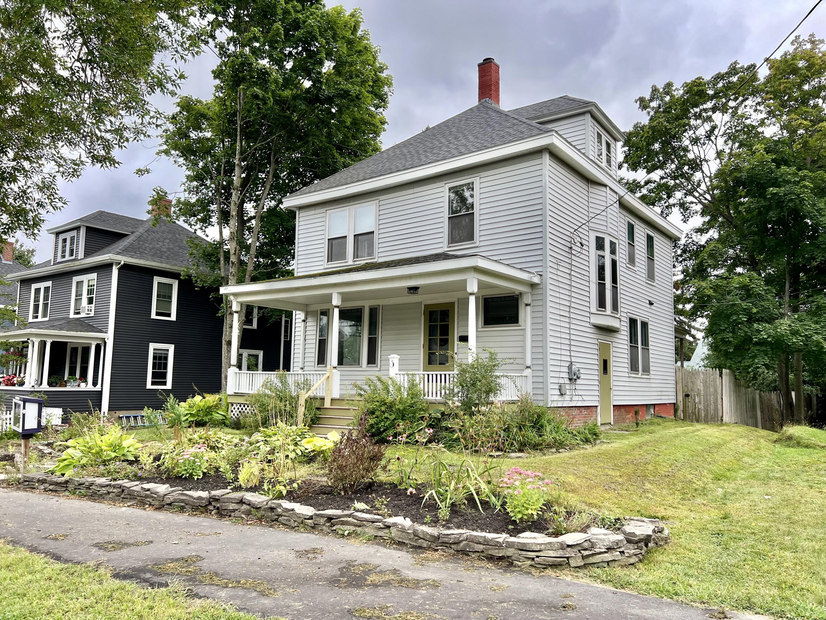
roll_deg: -0.2
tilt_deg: +7.3
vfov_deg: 53.1
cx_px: 413
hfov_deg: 67.3
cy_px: 310
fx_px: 620
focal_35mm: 26
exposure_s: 1/547
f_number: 1.5
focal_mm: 5.7
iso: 50
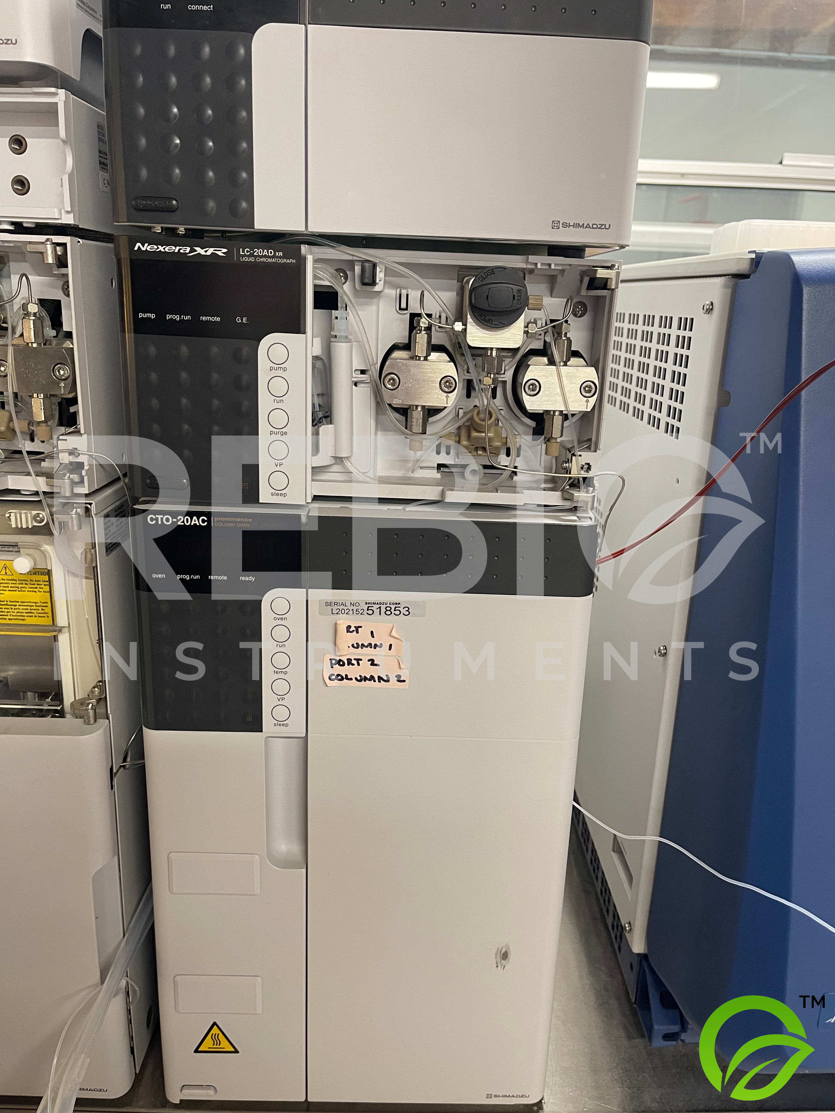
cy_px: 556
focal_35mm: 25
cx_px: 418
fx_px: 804
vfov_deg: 69.4
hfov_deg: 54.9
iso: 250
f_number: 1.6
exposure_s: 1/60
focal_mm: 5.1
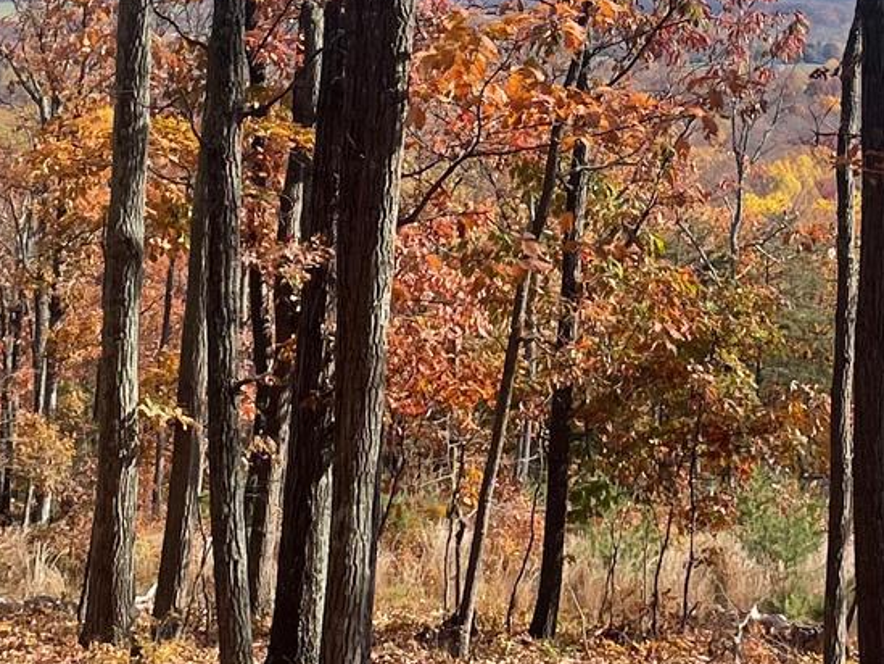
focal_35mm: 97
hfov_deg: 20.0
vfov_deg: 15.1
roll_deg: -0.5
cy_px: 79
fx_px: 2478
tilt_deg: -3.7
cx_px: 710
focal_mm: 4.2
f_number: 1.6
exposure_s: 1/2506
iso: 32
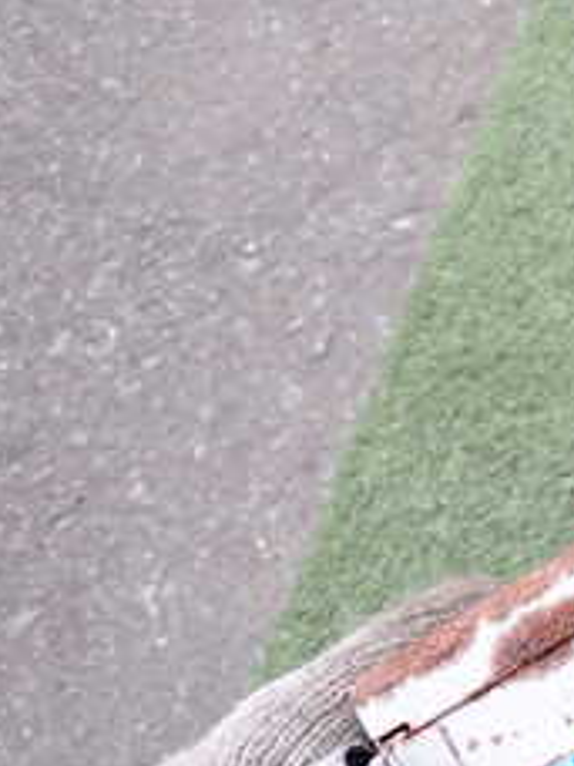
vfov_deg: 24.6
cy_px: 507
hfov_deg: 16.2
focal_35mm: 79
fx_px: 1747
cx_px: 987
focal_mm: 5.4
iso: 200
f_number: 2.3
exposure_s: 1/100
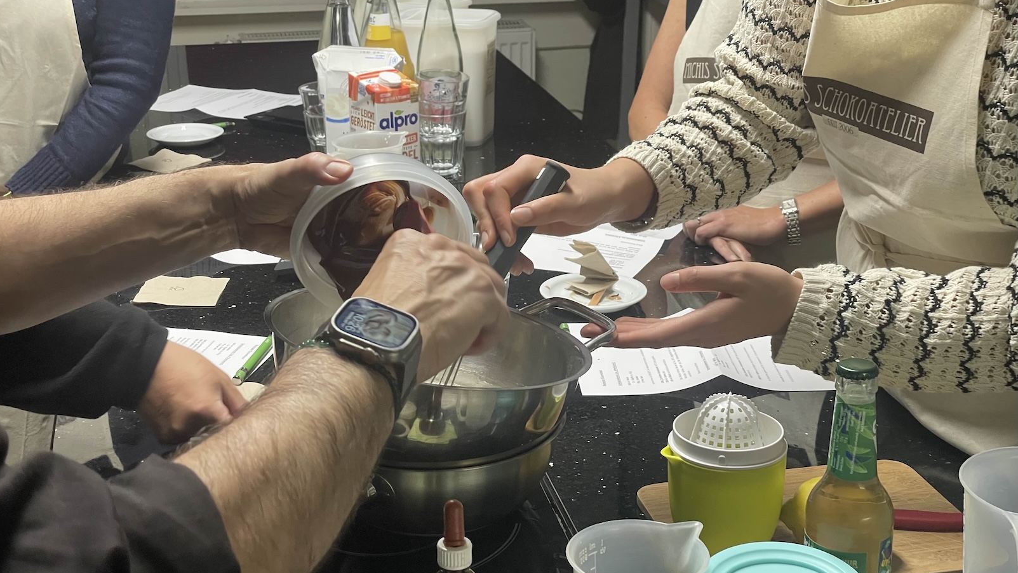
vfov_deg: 21.1
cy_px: 259
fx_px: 1539
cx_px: 506
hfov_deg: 36.6
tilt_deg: -18.3
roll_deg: -0.5
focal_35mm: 57
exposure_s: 1/50
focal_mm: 6
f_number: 2
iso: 125
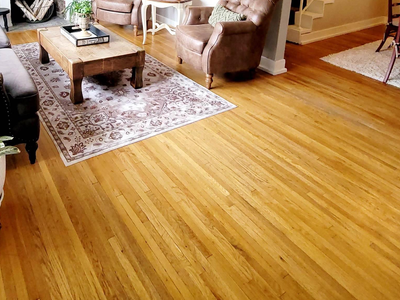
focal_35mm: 26
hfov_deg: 66.0
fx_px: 300
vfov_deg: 46.3
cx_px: 143
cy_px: 14
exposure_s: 1/60.2
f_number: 2.2
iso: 200
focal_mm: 2.2
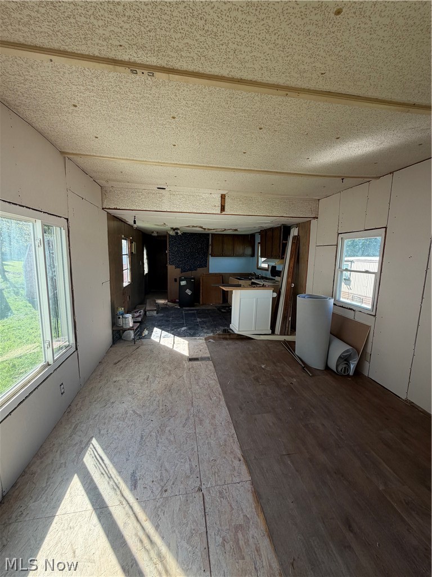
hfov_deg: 85.7
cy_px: 288
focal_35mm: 14
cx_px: 216
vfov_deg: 102.1
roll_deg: +0.1
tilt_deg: -6.3
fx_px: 233
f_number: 2.2
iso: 64
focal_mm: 2.22
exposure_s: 1/135
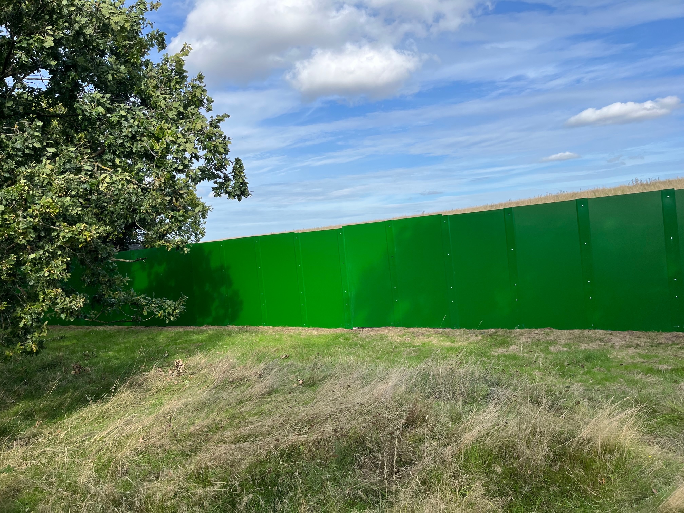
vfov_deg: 53.1
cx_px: 342
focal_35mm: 26
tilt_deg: -0.2
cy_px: 256
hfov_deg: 67.3
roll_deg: +5.9
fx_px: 514
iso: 50
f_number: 1.6
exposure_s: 1/2463
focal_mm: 5.1
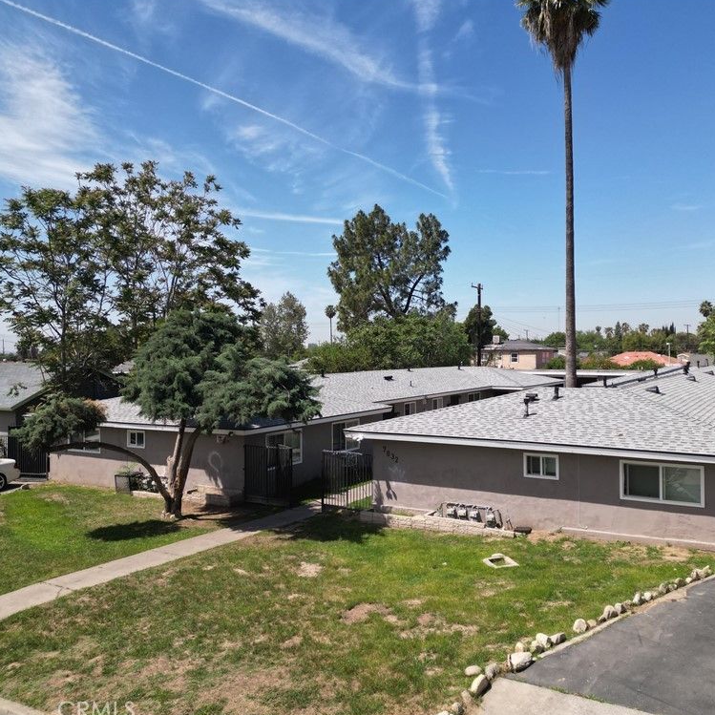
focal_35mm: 29
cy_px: 357
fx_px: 678
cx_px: 428
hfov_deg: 55.2
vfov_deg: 55.6
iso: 110
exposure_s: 1/160
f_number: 1.7
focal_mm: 6.72
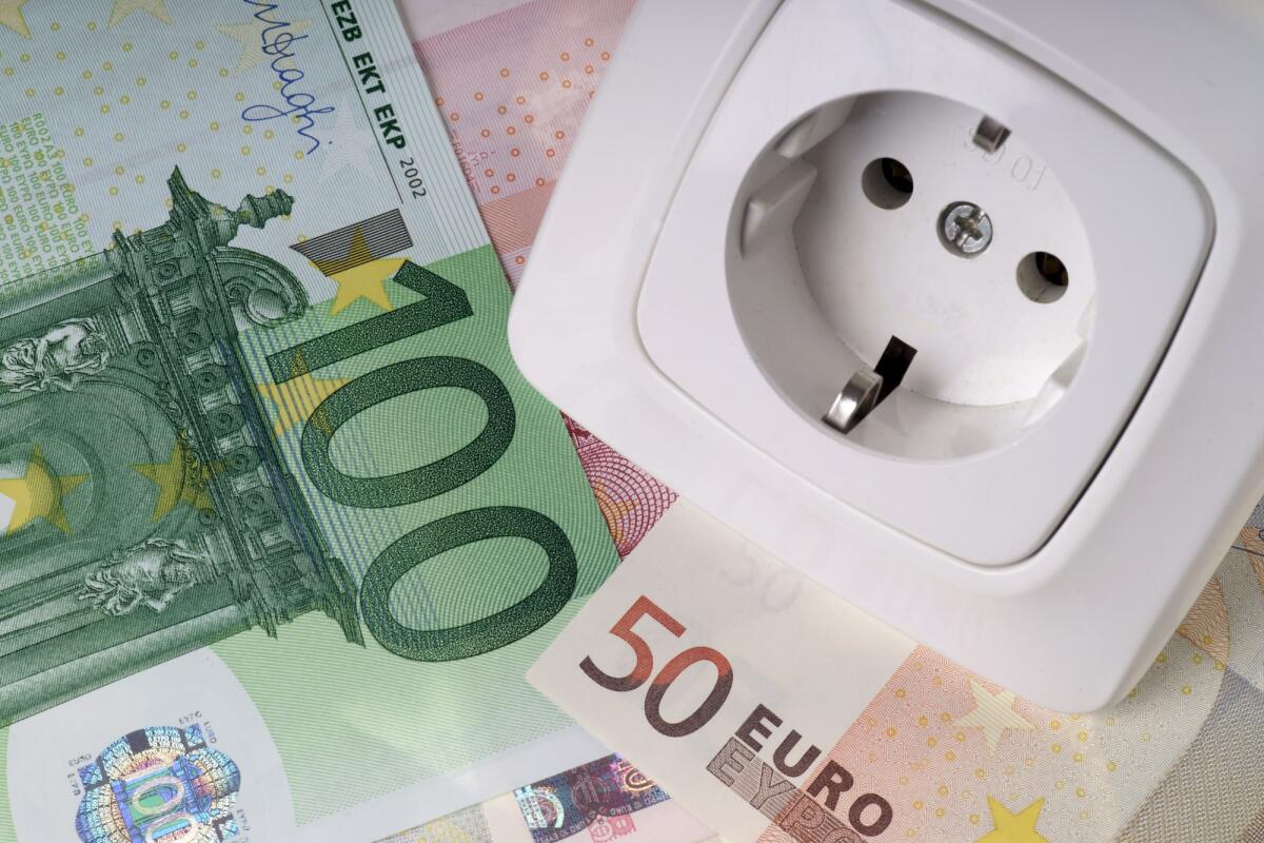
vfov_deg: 13.7
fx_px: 3511
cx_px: 632
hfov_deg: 20.4
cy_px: 422
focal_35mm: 100
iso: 80
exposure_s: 1/160
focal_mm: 100
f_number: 14
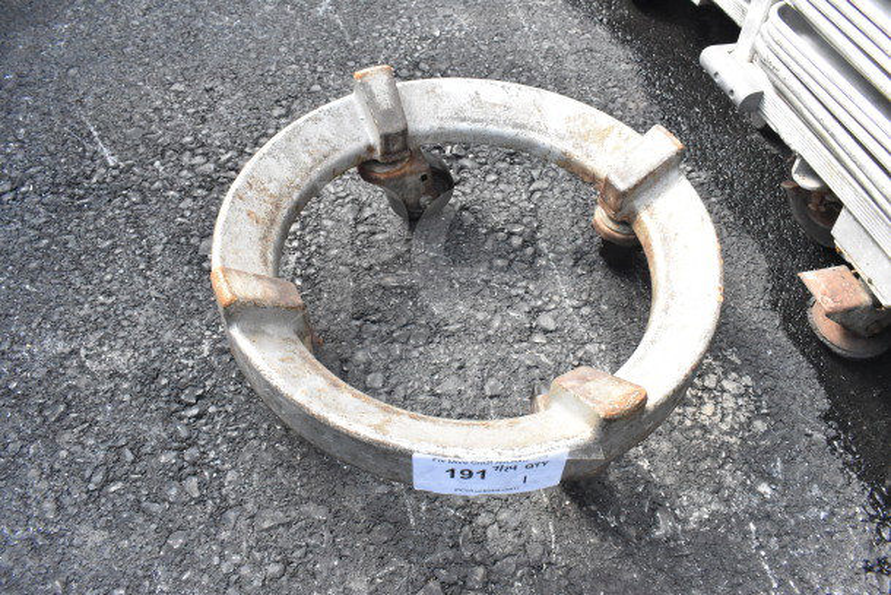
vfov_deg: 48.0
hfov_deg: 67.4
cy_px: 298
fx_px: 668
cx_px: 446
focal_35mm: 27
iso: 6400
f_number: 13
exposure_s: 1/640
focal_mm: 18
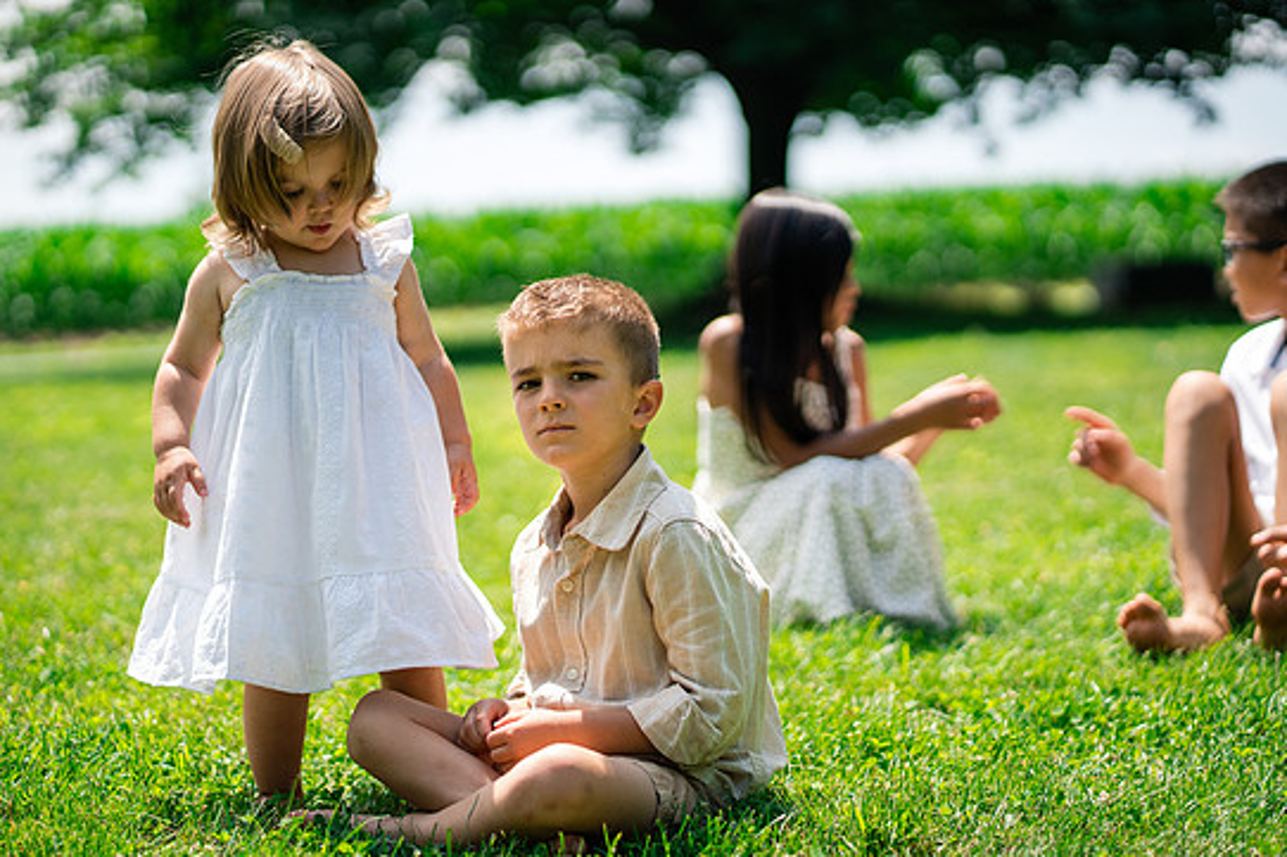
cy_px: 405
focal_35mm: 91
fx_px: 3252
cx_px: 627
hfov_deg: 22.4
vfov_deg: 15.0
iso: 400
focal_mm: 85
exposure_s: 1/6400
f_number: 2
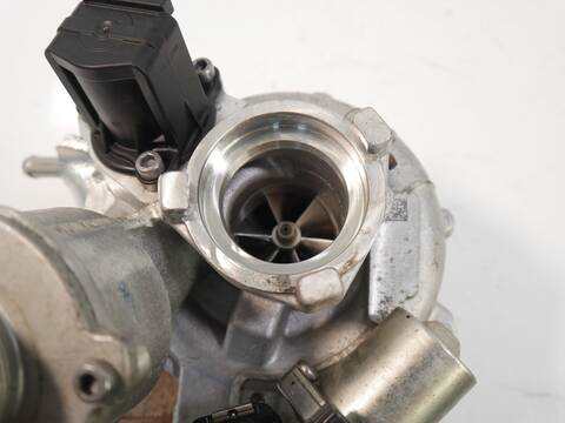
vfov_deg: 36.0
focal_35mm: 40
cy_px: 212
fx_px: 653
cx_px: 282
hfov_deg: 46.8
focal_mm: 20
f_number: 4.2
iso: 800
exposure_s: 1/60
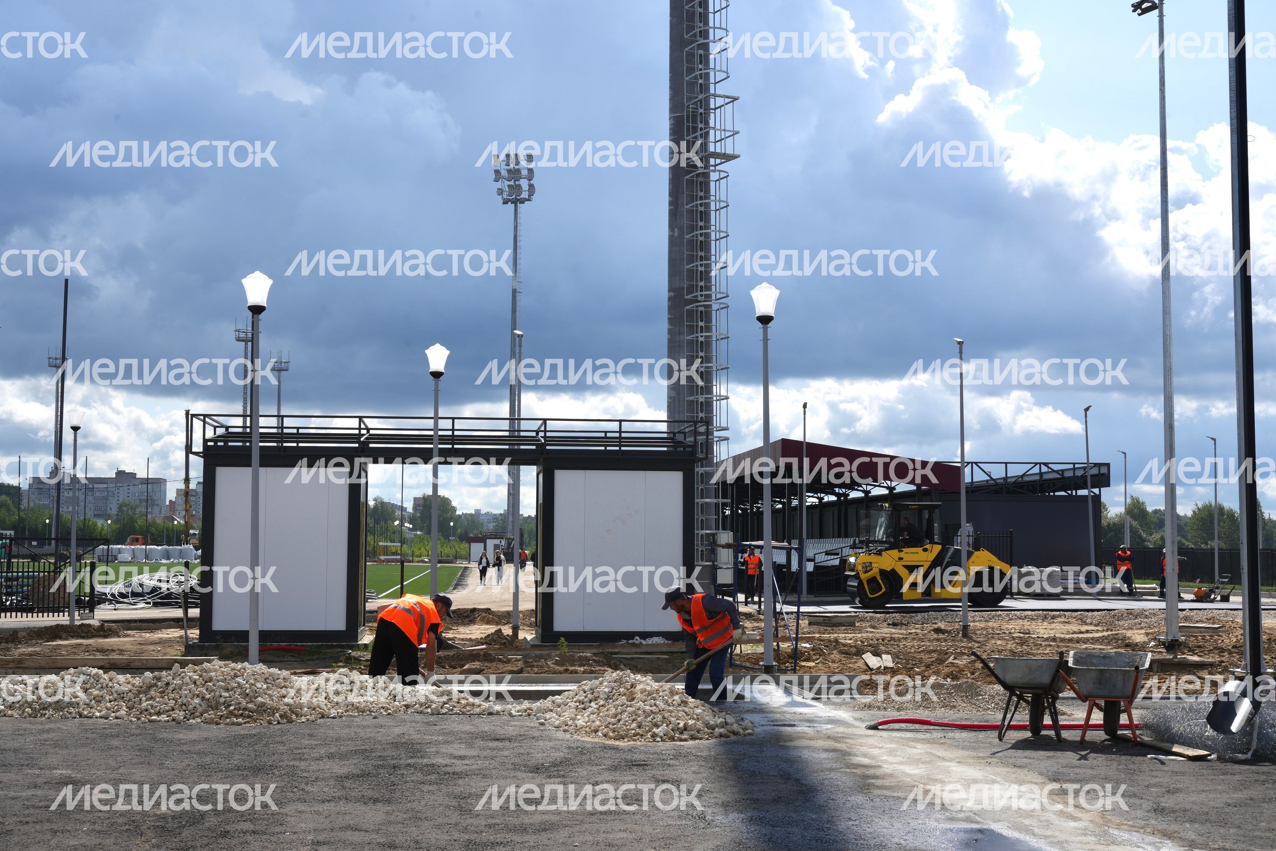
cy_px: 426
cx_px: 638
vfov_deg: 28.1
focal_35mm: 48
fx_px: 1701
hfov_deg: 41.1
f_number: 14
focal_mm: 48
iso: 100
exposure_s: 1/160
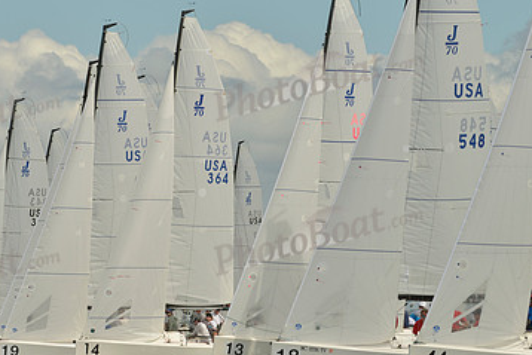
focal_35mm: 324
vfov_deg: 4.2
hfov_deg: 6.4
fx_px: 4790
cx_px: 138
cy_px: 180
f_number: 10
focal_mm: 200
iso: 280
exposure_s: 1/1000
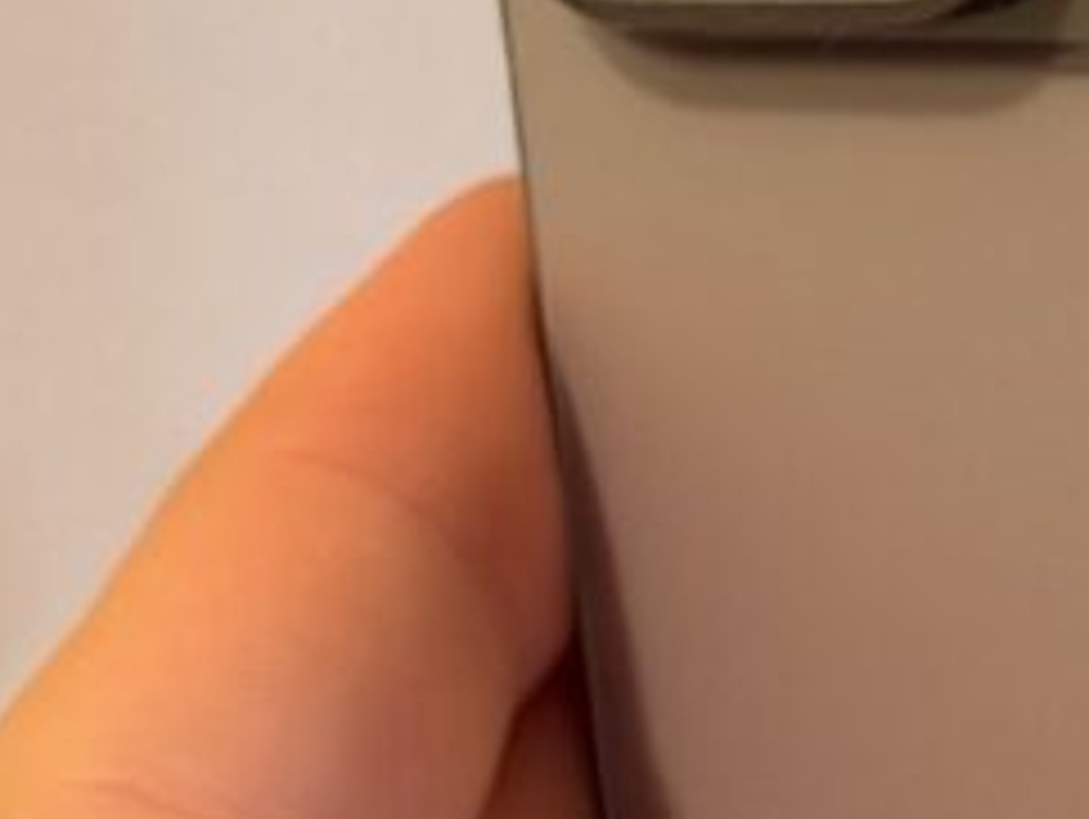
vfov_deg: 7.3
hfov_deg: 9.7
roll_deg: +0.8
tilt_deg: +0.3
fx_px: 6361
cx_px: 1058
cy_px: 11
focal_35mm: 202
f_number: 1.8
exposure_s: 1/60
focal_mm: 6.93
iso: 200
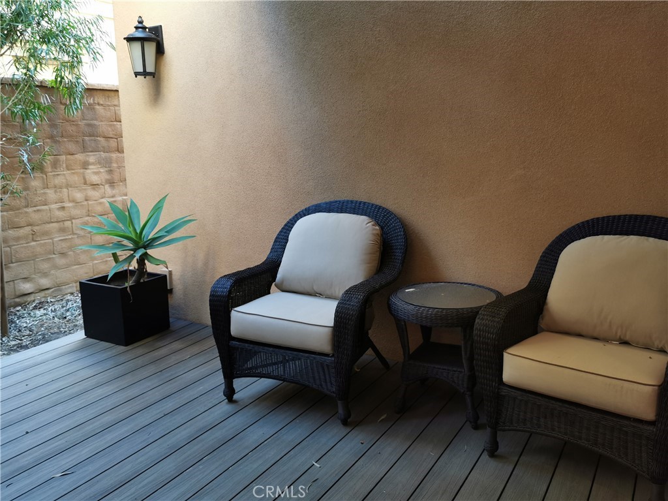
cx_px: 334
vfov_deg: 45.4
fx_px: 598
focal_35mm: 31
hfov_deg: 58.4
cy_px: 250
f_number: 1.6
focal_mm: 5.56
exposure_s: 1/60
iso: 100
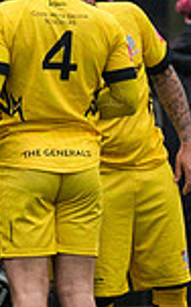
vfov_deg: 1.3
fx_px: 13882
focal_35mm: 1662
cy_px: 217
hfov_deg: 0.8
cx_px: -43
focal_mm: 220
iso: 1600
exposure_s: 1/1250
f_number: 4
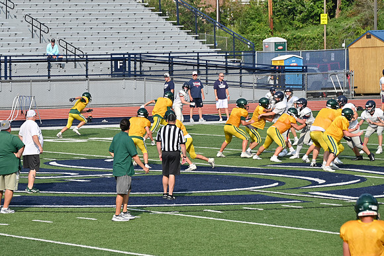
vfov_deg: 6.3
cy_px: 128
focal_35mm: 217
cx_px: 192
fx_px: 2315
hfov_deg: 9.5
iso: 100
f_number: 5.6
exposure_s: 1/800
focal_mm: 145
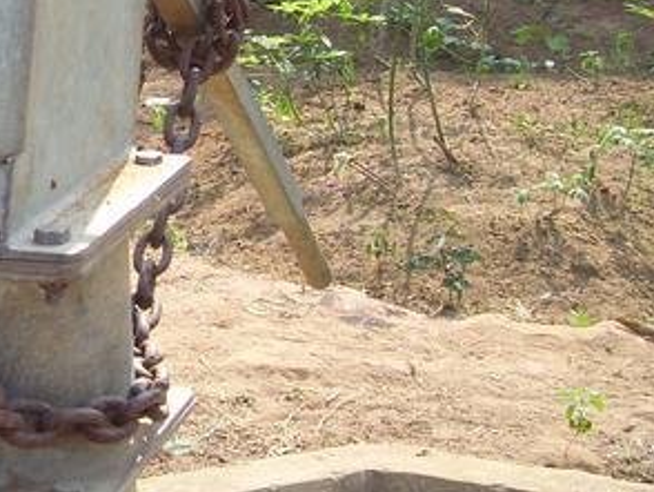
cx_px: -125
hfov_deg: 18.9
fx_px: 1853
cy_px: 131
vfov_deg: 15.1
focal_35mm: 98
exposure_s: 1/500
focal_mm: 6
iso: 80
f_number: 2.7
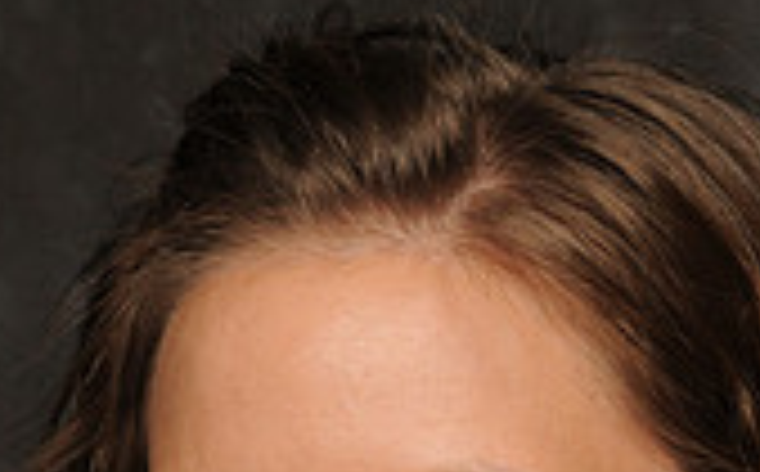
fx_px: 8142
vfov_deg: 3.3
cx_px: 438
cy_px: 850
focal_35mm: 394
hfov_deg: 5.3
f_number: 7.1
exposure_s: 1/100
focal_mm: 75
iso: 200
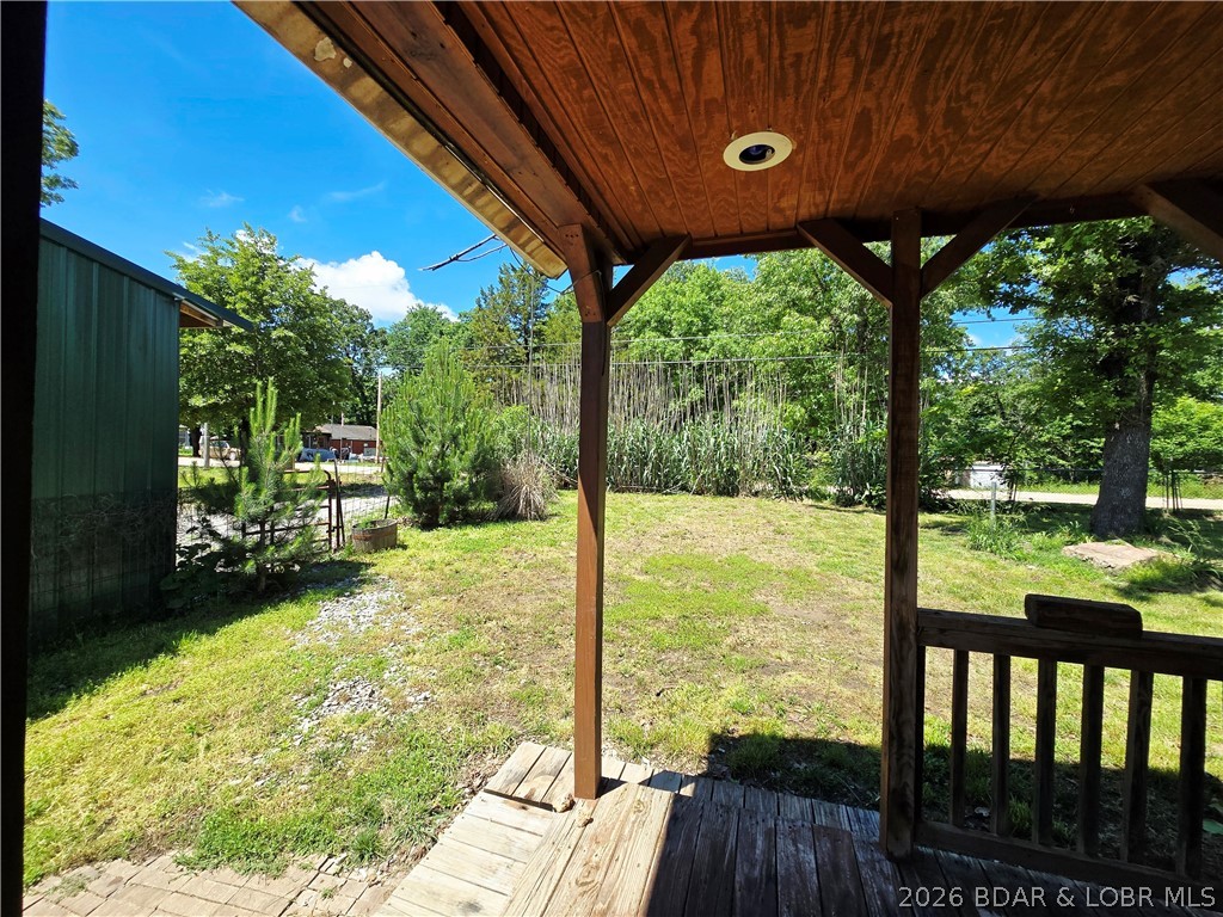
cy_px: 458
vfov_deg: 89.9
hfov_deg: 106.2
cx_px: 612
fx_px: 459
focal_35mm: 13
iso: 50
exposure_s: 1/1250
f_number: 2.2
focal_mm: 2.2
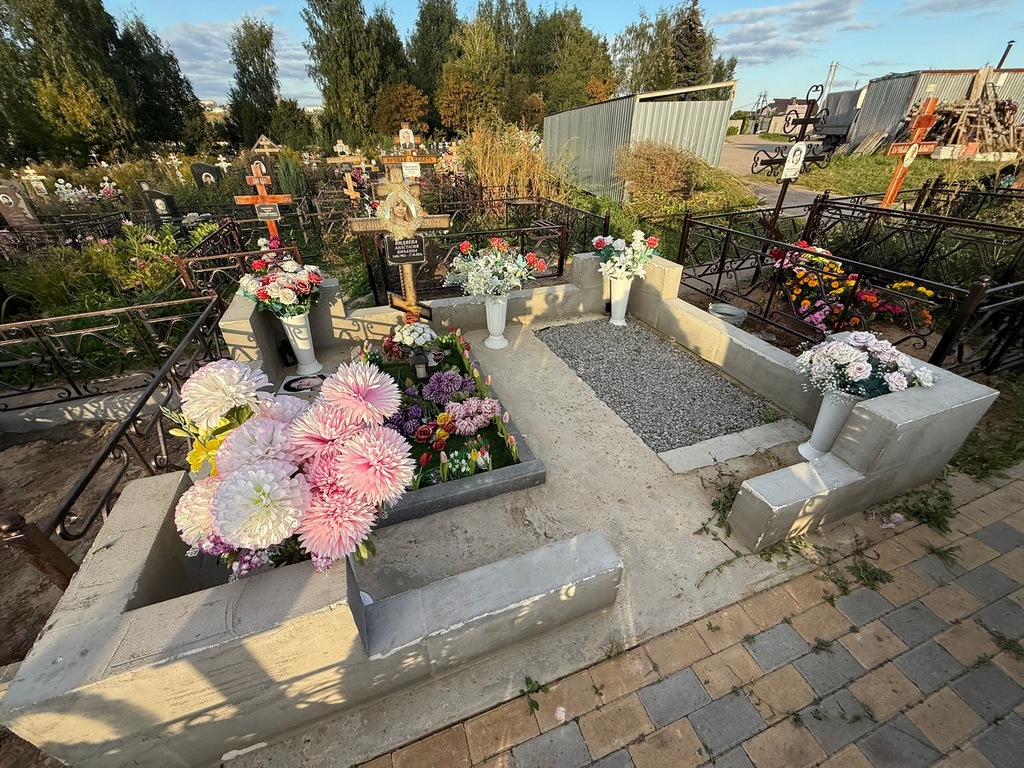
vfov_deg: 85.7
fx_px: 414
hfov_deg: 102.1
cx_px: 512
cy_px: 384
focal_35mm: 14
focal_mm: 2.22
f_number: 2.2
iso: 50
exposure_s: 1/531
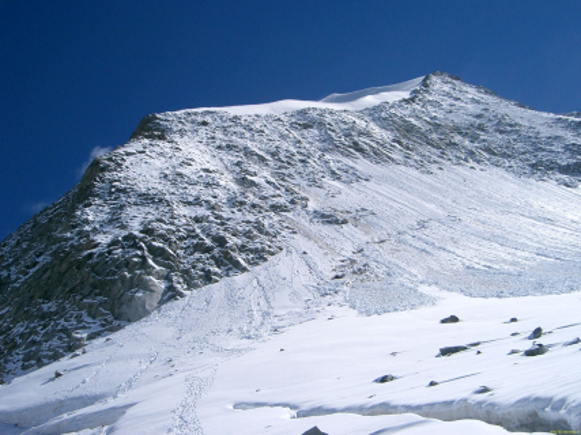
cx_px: 290
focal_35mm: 39
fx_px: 654
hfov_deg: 47.9
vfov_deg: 36.8
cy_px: 218
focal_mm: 8
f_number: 4.8
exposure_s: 1/2000
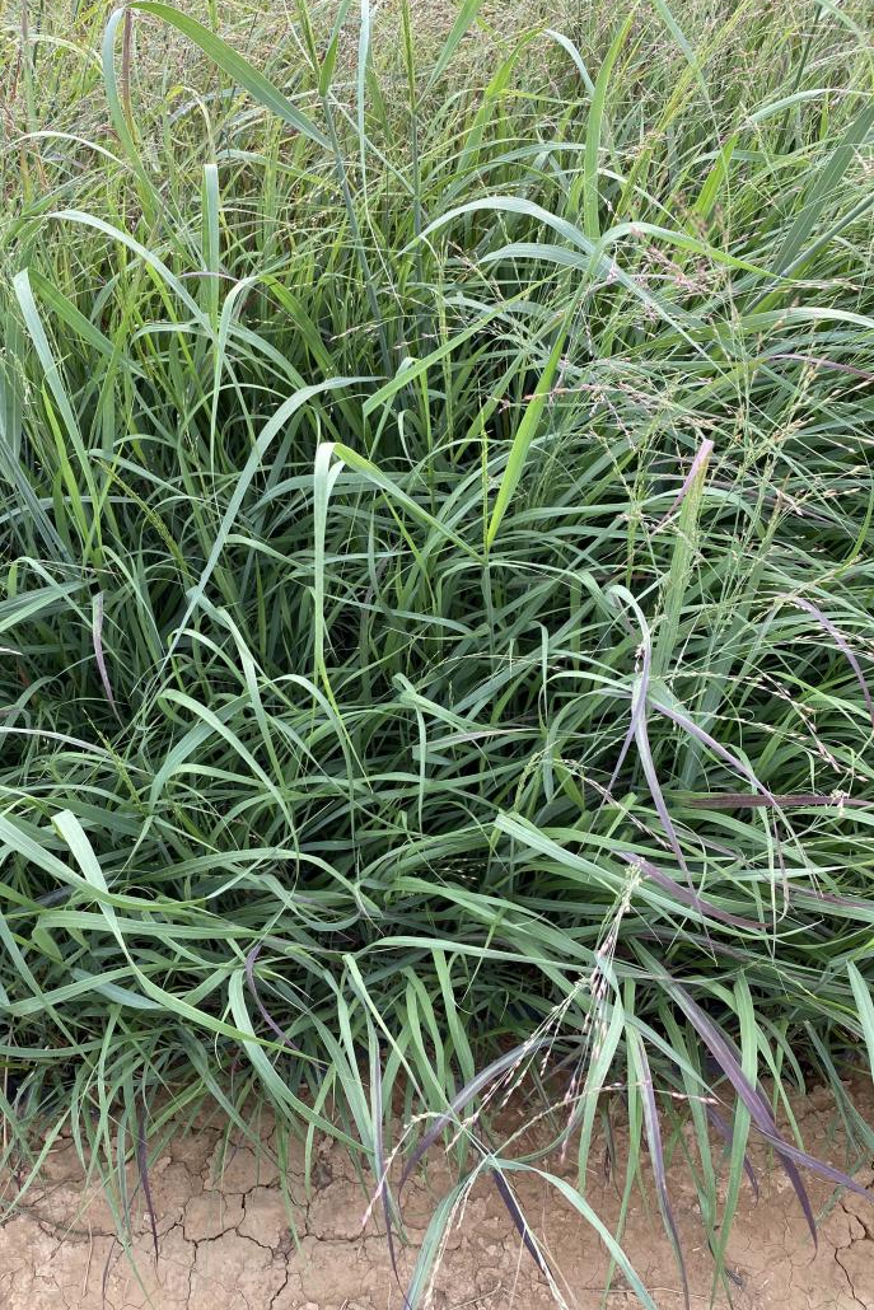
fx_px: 1019
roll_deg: +9.5
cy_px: 666
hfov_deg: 46.3
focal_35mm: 28
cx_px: 387
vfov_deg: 65.5
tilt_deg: -44.4
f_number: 1.8
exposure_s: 1/171
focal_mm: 4.25
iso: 32
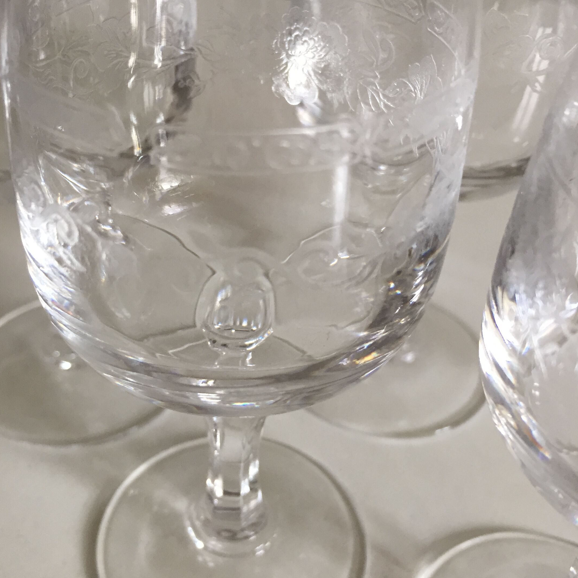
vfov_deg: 42.8
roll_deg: -4.1
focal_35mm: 39
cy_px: 319
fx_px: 737
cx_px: 267
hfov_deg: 42.8
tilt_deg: -40.9
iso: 40
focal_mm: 4.15
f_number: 2.2
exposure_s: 1/33
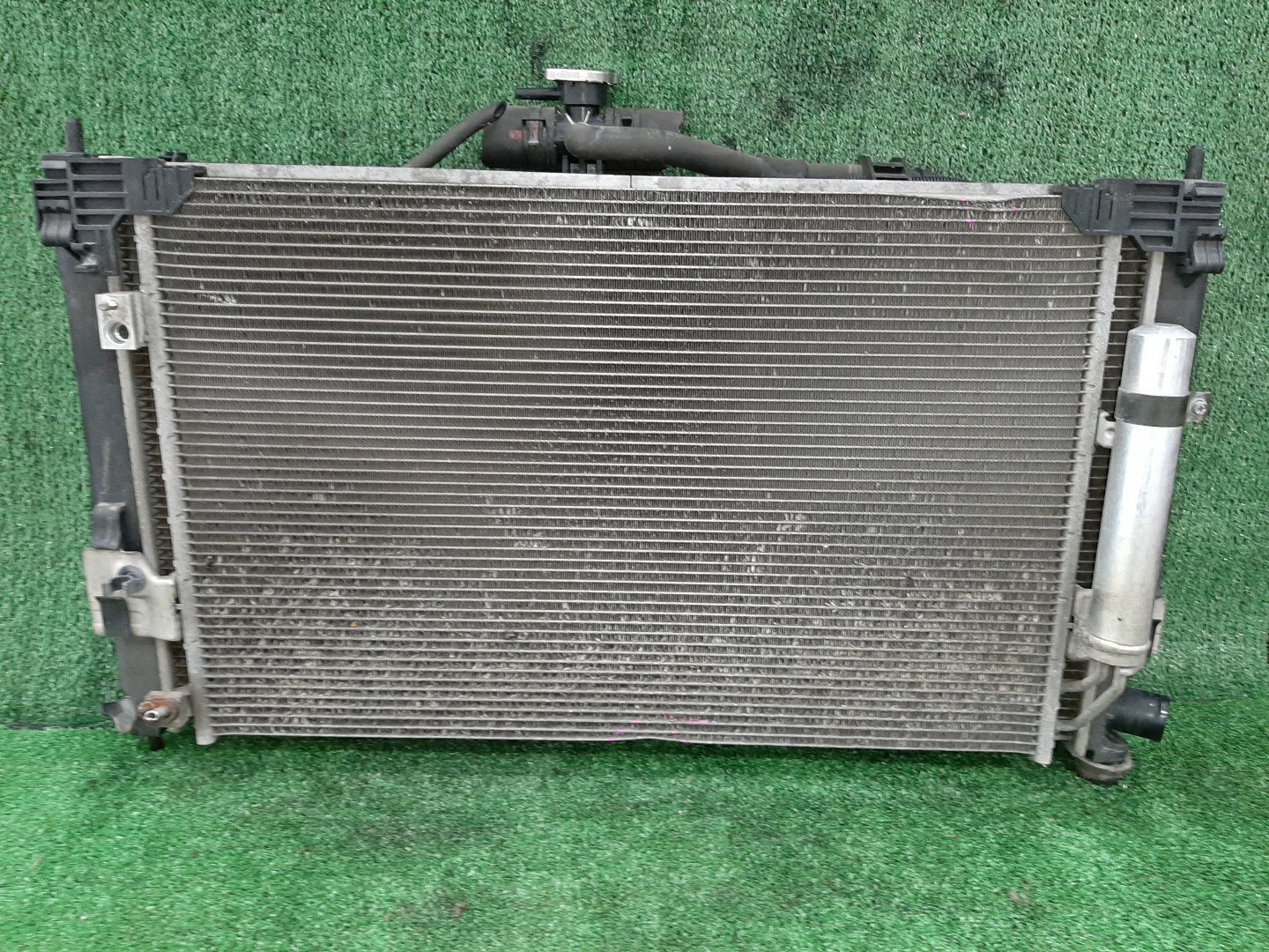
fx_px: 953
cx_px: 634
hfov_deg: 67.3
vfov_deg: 53.1
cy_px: 476
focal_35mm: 26
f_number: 1.7
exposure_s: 1/25
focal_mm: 3.93
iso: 187
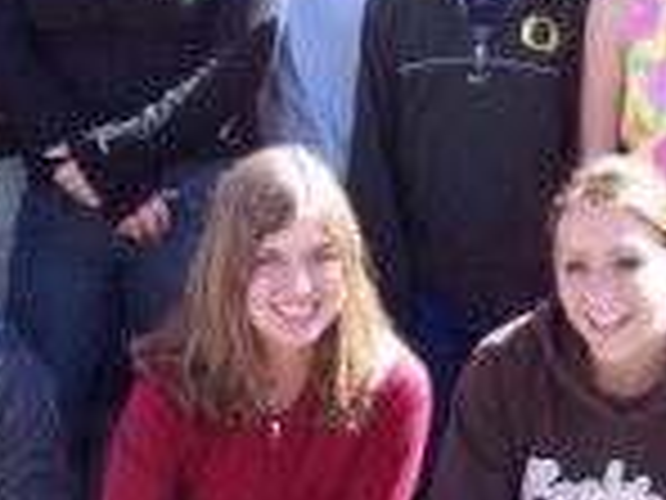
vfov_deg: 11.5
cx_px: 441
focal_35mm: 128
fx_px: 2463
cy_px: -16
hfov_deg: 15.4
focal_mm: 6.3
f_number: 2.8
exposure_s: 1/180
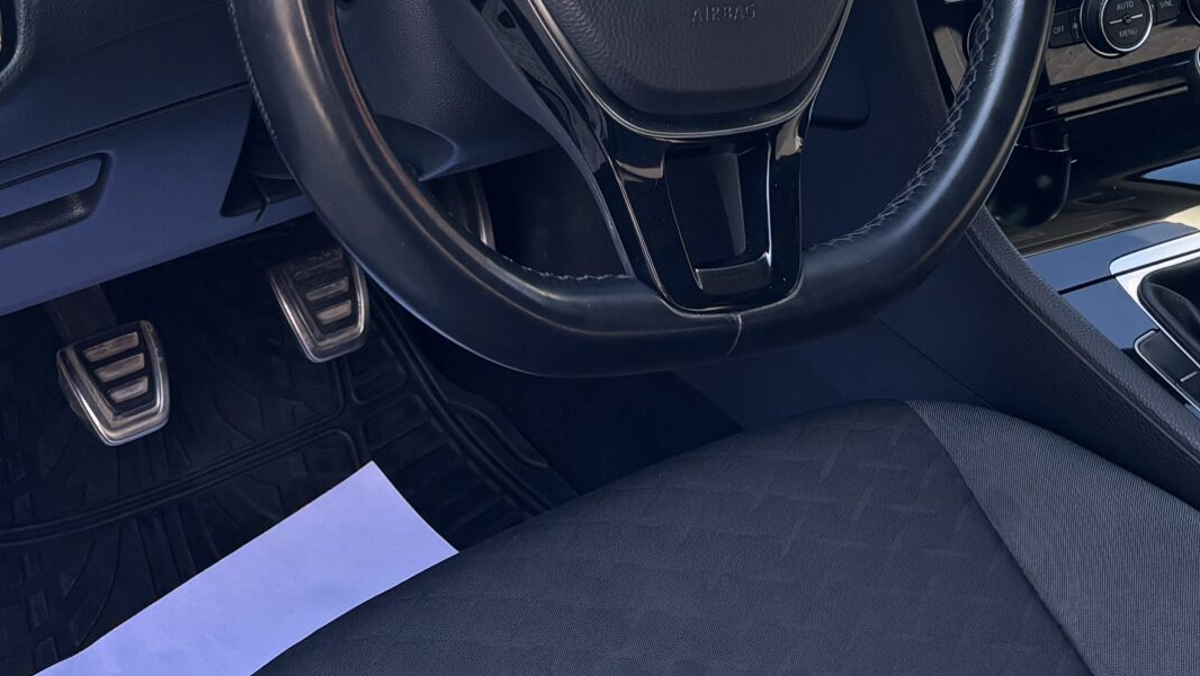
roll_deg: -6.2
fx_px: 2164
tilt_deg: -12.6
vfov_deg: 16.2
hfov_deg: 30.9
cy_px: -331
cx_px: 719
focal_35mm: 68
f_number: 1.6
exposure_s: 1/198
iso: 40
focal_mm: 5.96
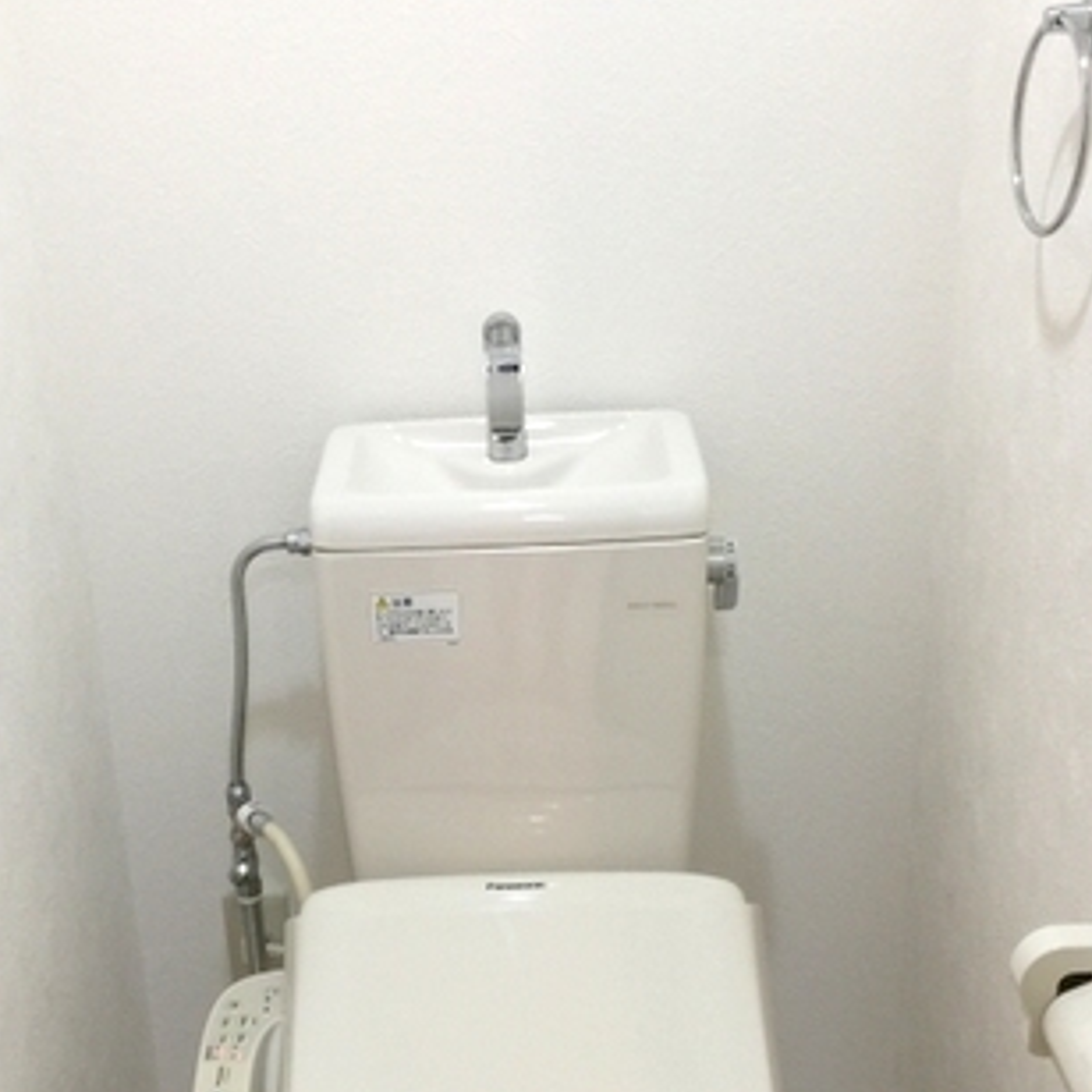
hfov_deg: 33.8
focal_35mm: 50
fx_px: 1785
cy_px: 791
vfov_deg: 33.5
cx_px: 376
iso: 40
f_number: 2.2
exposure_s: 1/15
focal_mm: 4.15
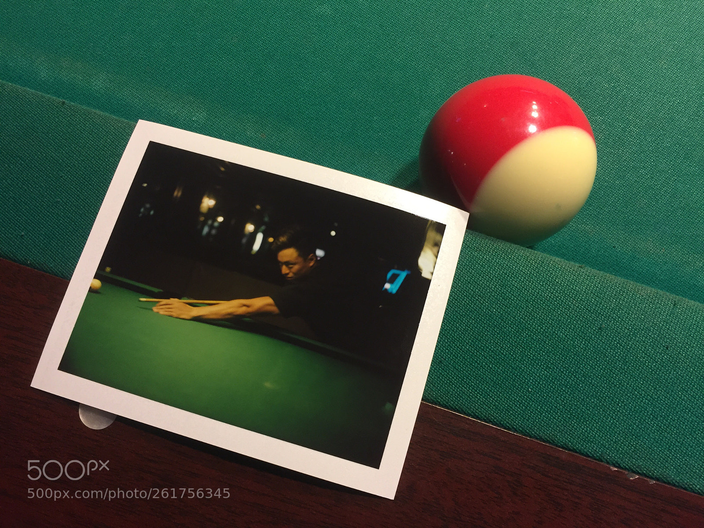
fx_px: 590
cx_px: 352
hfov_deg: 61.7
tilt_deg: -77.9
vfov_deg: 48.2
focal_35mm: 29
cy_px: 264
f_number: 2.2
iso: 160
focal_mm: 4.15
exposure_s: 1/33
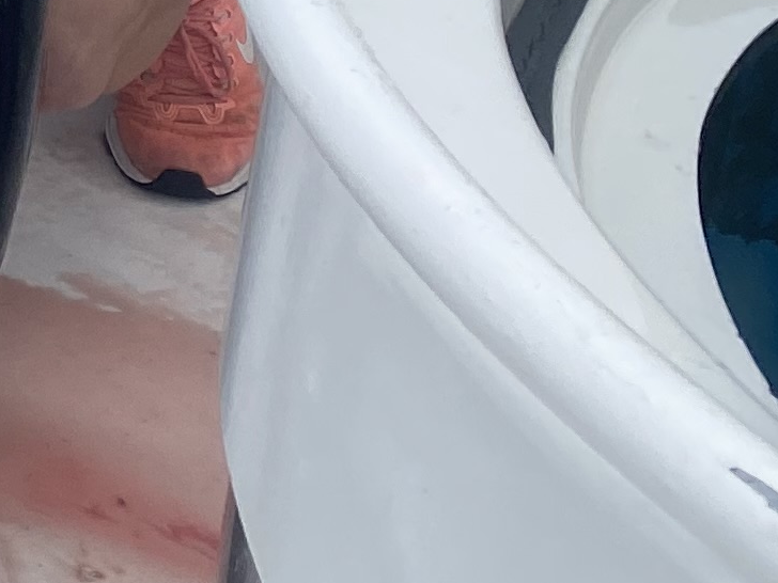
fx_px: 3236
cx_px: -1067
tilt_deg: -20.0
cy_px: -605
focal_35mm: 144
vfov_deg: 9.6
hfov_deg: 11.4
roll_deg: -1.5
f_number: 1.8
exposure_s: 1/1996
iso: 32
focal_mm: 4.25
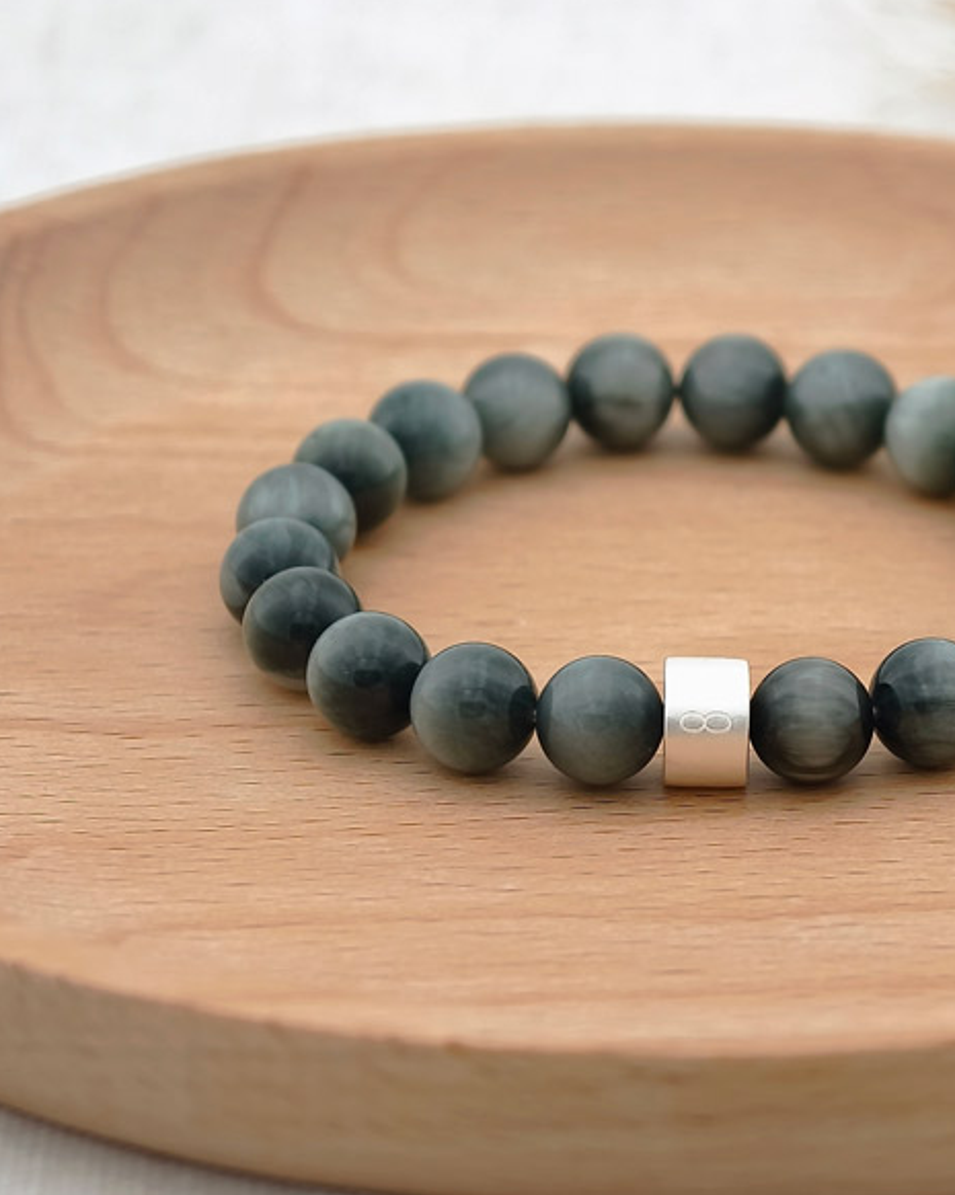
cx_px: 700
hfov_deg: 8.9
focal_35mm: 174
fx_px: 6152
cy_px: 546
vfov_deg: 11.1
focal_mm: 22.48
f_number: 2.67
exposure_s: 1/323
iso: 250
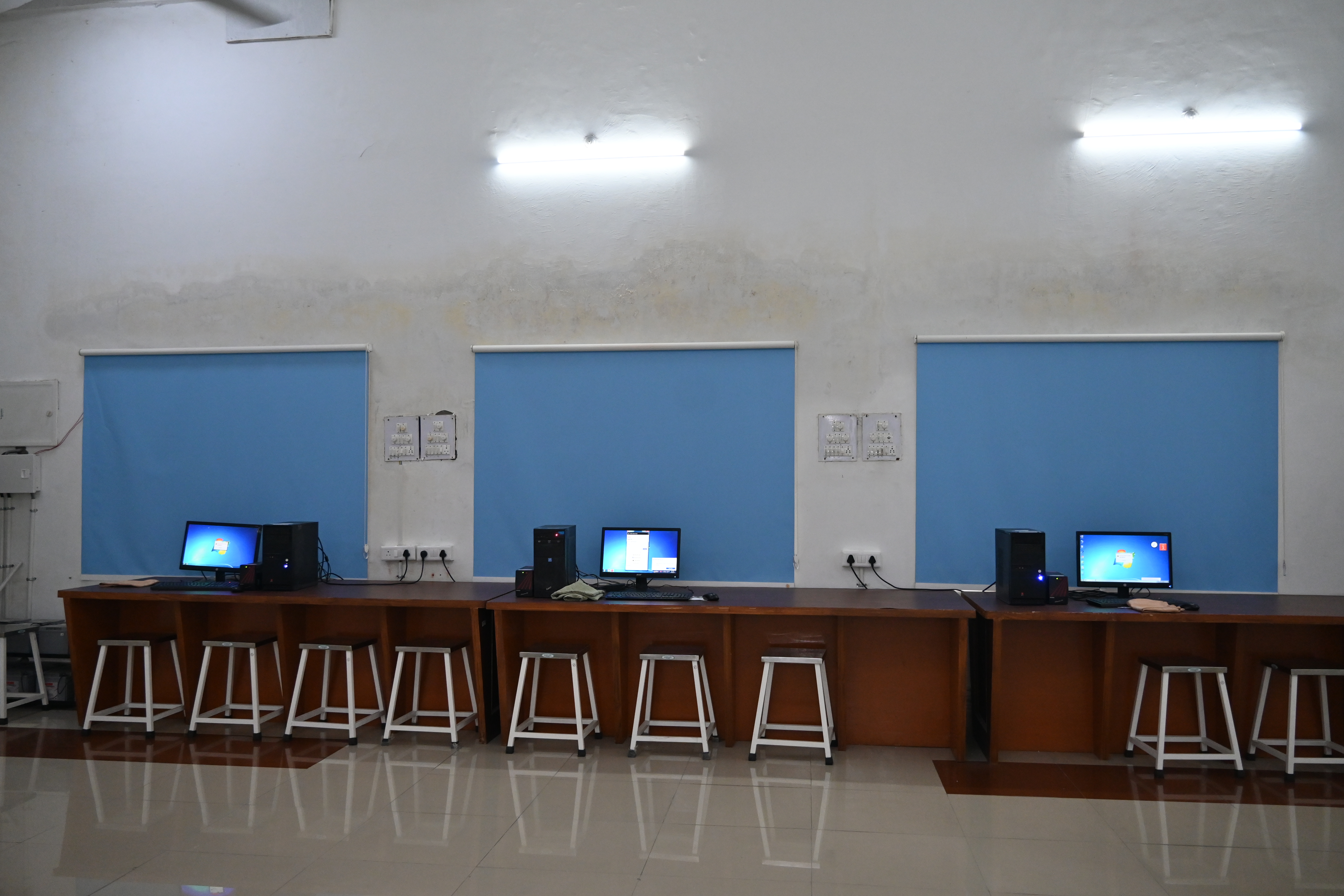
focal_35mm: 31
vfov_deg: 42.6
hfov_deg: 60.7
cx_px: 672
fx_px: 1148
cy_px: 448
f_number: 3.5
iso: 1100
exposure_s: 1/125
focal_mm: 20.5
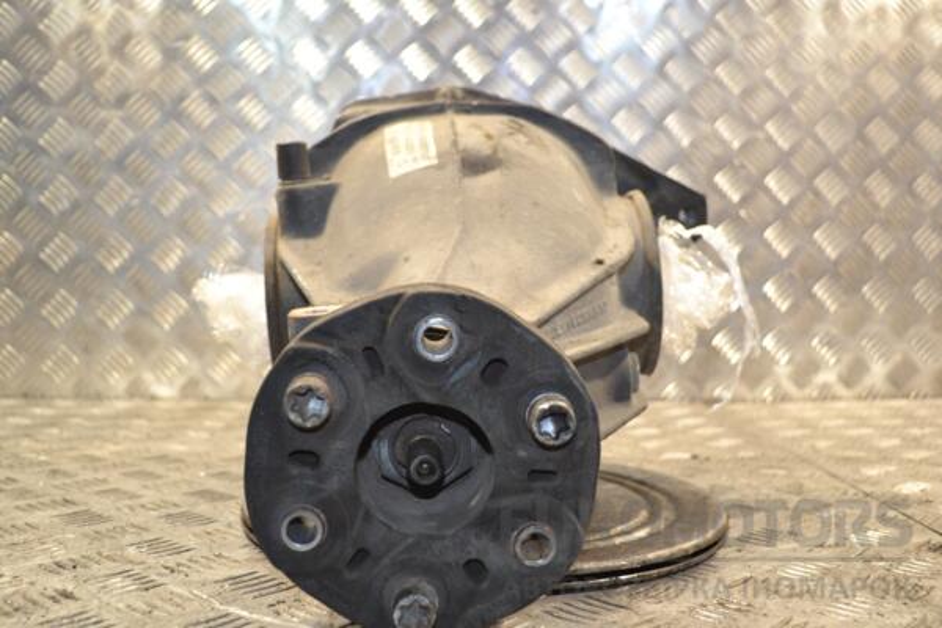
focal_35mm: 39
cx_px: 471
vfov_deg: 34.2
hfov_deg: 49.6
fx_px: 1020
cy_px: 314
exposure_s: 1/60
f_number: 4.2
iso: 400
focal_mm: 26
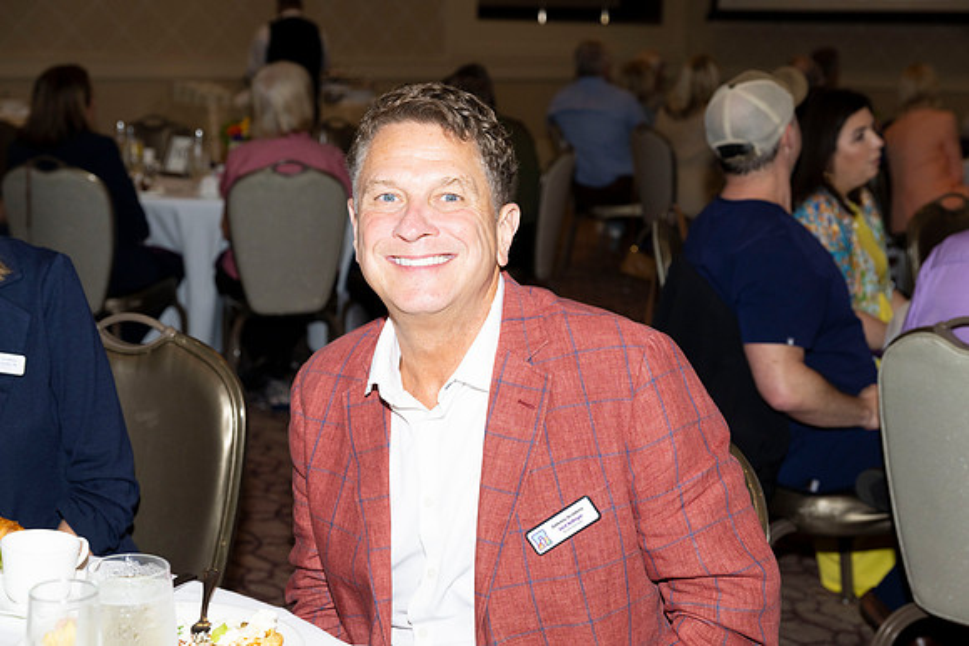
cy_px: 323
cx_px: 484
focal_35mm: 59
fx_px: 1588
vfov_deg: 23.0
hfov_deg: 33.9
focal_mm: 59
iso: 800
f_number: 5.6
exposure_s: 1/160
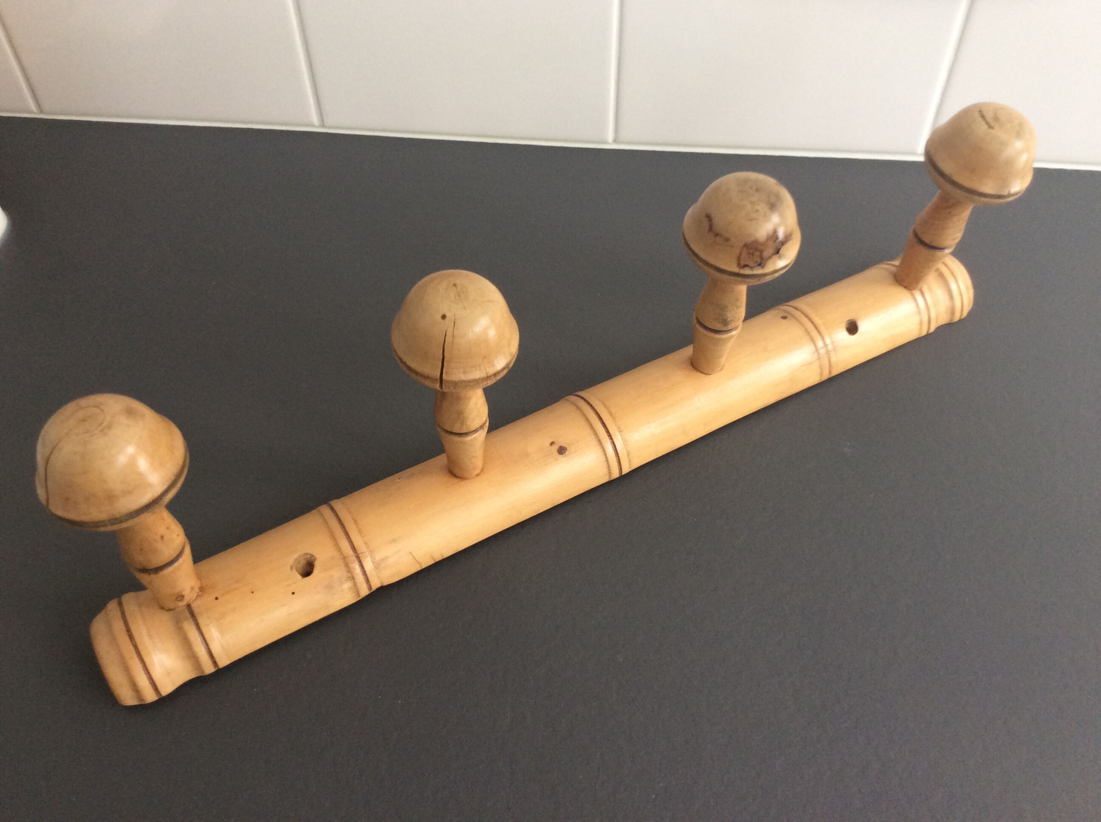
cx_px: 550
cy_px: 411
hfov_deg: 56.9
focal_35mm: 32
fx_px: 1016
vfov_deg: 44.1
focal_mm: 3.3
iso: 80
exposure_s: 1/24
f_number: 2.4
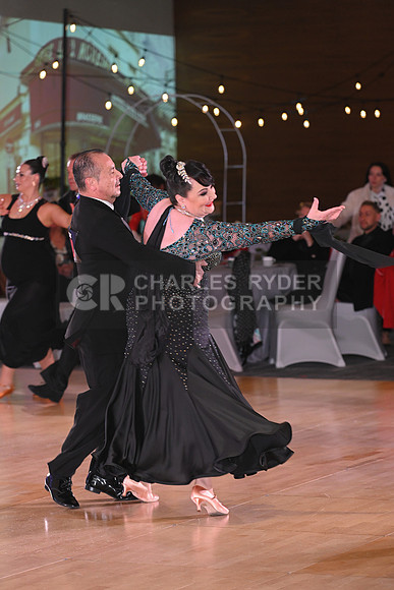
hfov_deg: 9.5
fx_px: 2379
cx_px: 197
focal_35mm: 145
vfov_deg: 14.2
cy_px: 295
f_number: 5
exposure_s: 1/200
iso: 2000
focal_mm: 145
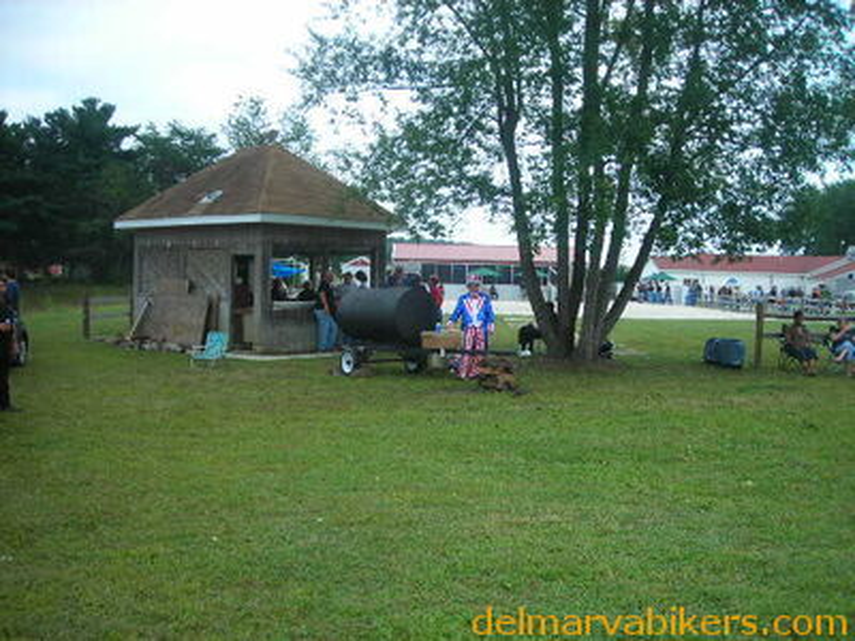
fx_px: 939
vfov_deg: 37.7
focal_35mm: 38
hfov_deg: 49.0
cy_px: 320
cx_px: 428
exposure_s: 1/150
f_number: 3.2
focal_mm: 6.3
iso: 50
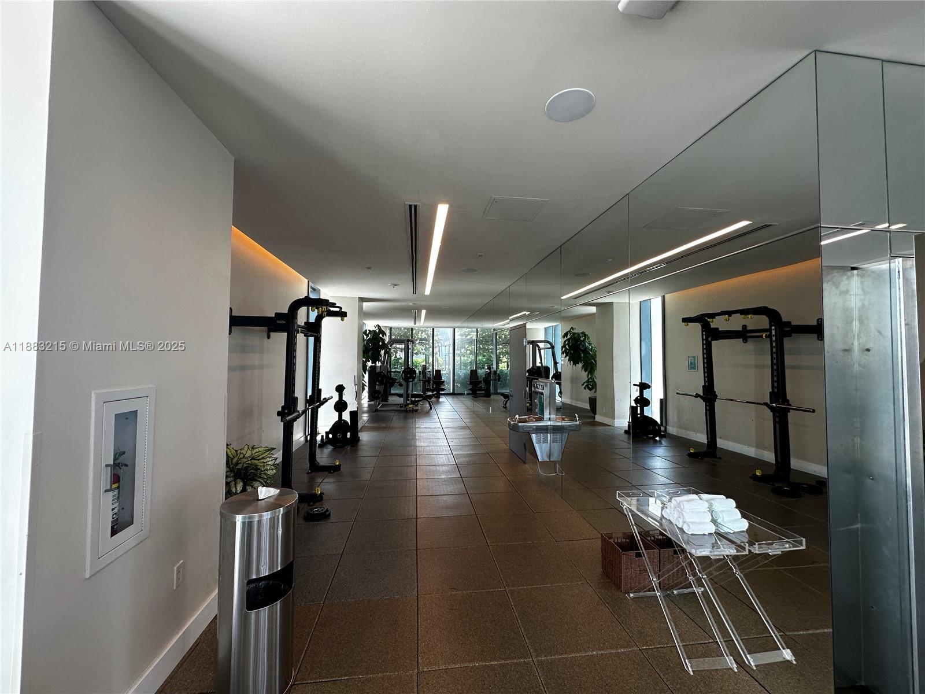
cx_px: 462
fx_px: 374
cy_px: 347
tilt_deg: +2.5
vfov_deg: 85.7
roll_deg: -0.3
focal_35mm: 14
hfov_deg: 102.1
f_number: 2.2
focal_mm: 2.22
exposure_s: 1/99
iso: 80
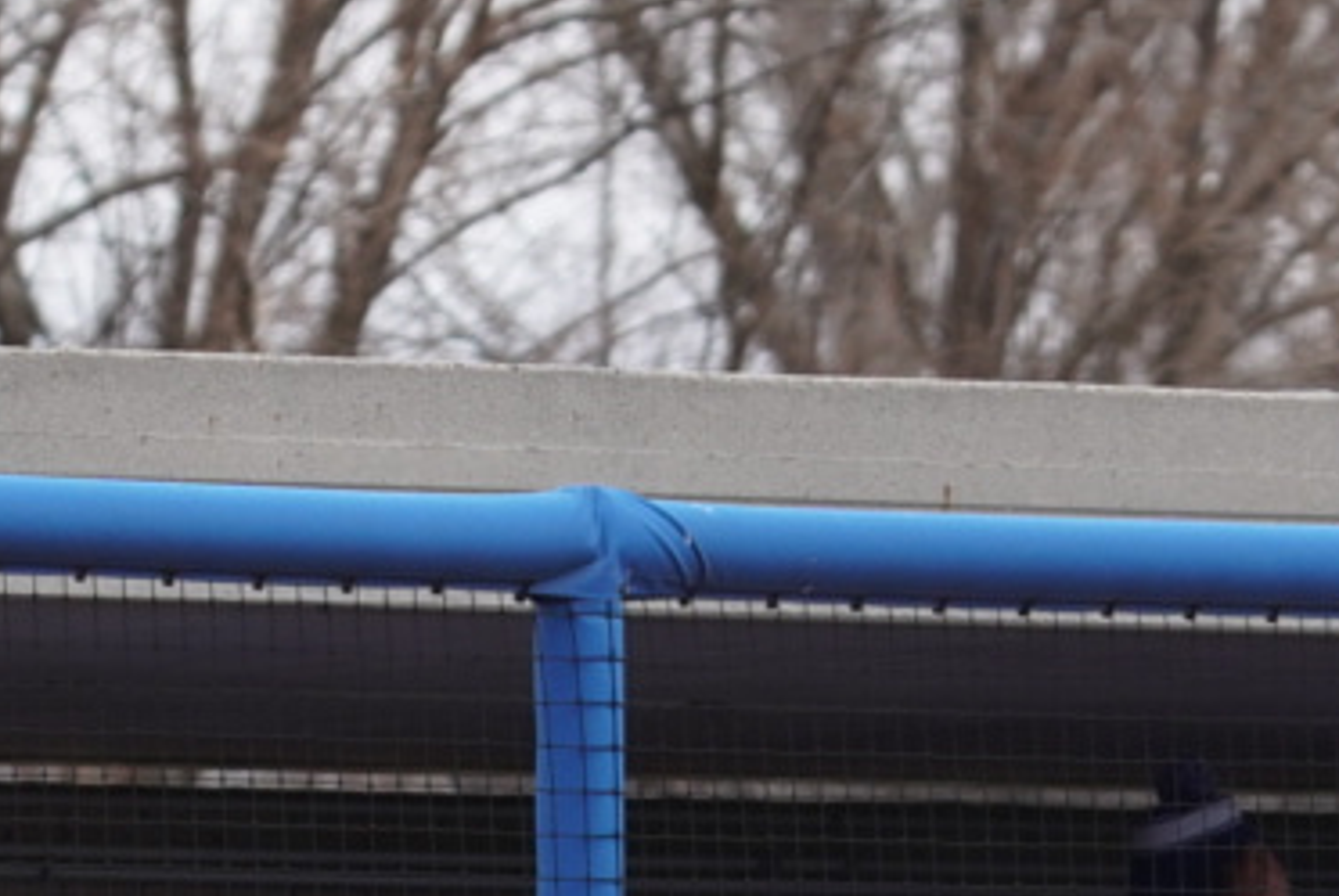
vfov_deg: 1.9
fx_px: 26662
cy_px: 1788
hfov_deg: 2.9
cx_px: 673
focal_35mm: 716
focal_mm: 165
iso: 500
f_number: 5.6
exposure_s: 1/640
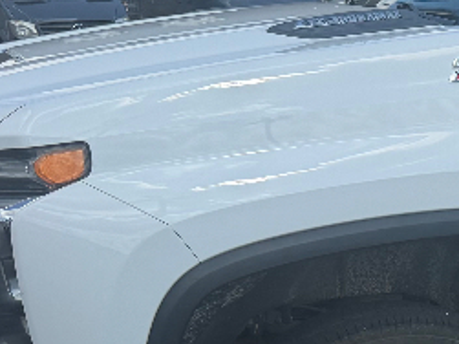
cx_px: 735
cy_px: 229
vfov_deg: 15.1
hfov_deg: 17.5
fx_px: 1299
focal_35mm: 98
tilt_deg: -9.6
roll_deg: +0.1
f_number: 1.78
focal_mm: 6.76
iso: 80
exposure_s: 1/4673
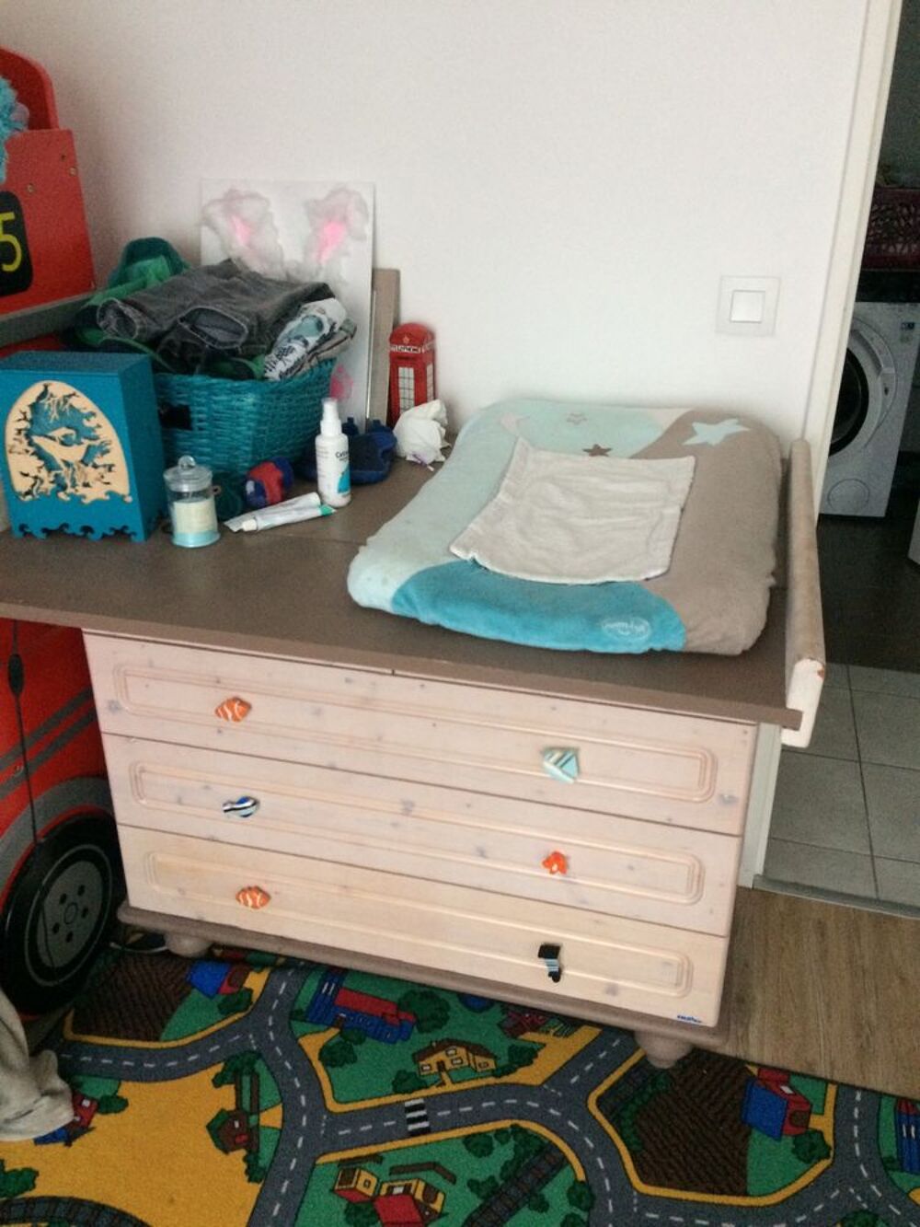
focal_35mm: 29
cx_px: 460
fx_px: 1027
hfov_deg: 48.2
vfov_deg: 61.7
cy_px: 614
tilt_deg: -25.8
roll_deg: -0.8
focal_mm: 4.15
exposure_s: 1/17
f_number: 2.2
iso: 320
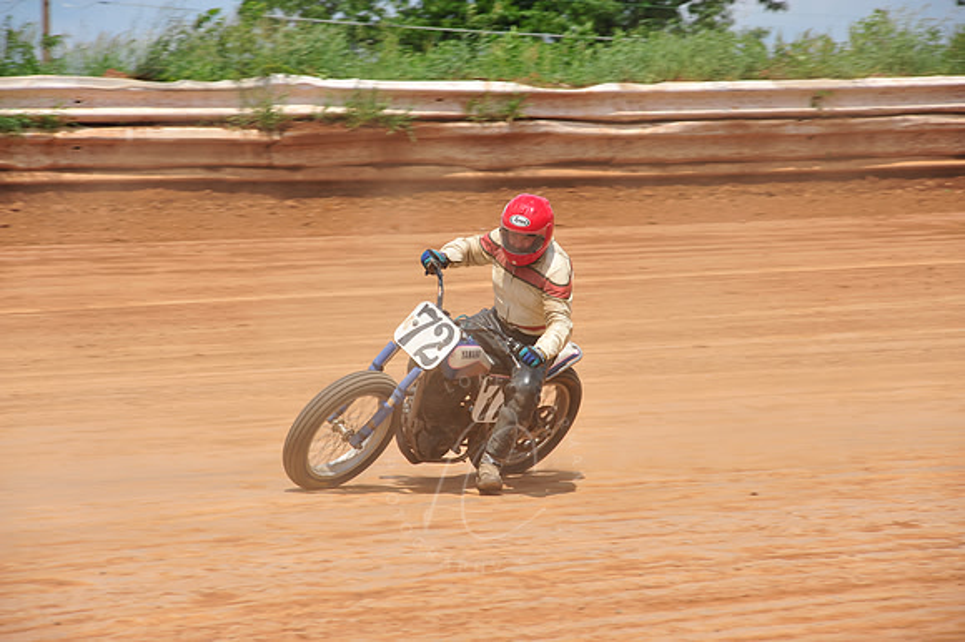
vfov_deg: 6.9
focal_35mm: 200
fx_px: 5358
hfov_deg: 10.3
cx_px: 482
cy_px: 321
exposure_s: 1/400
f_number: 10
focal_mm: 200
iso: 200
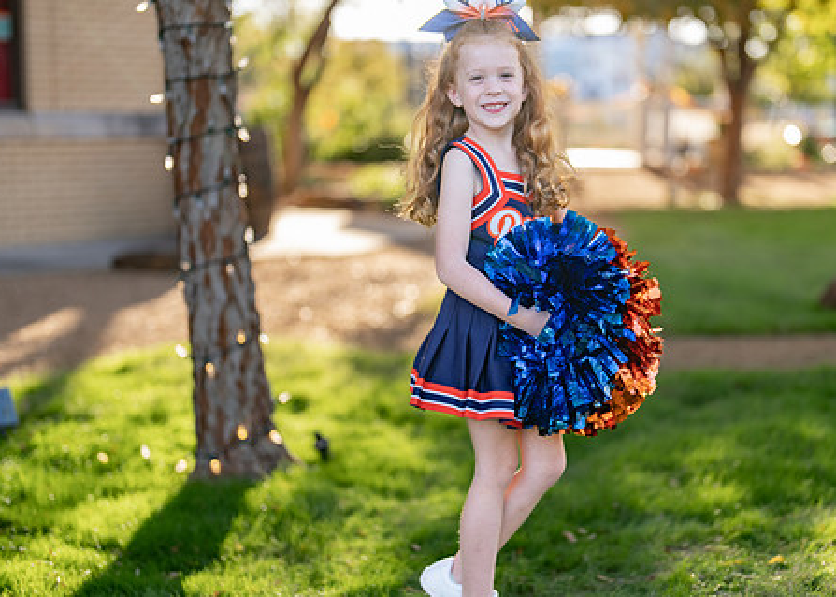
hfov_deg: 28.9
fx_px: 1614
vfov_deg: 20.9
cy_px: 298
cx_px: 514
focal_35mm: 68
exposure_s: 1/1000
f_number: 1.2
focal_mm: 50
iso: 100
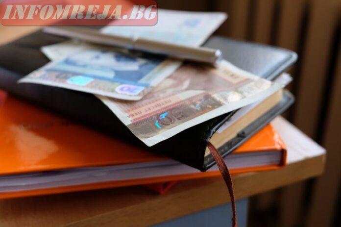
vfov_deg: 30.5
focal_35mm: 44
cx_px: 170
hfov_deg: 44.5
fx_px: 416
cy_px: 114
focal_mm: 29.5
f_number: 4.7
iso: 1000
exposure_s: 1/60
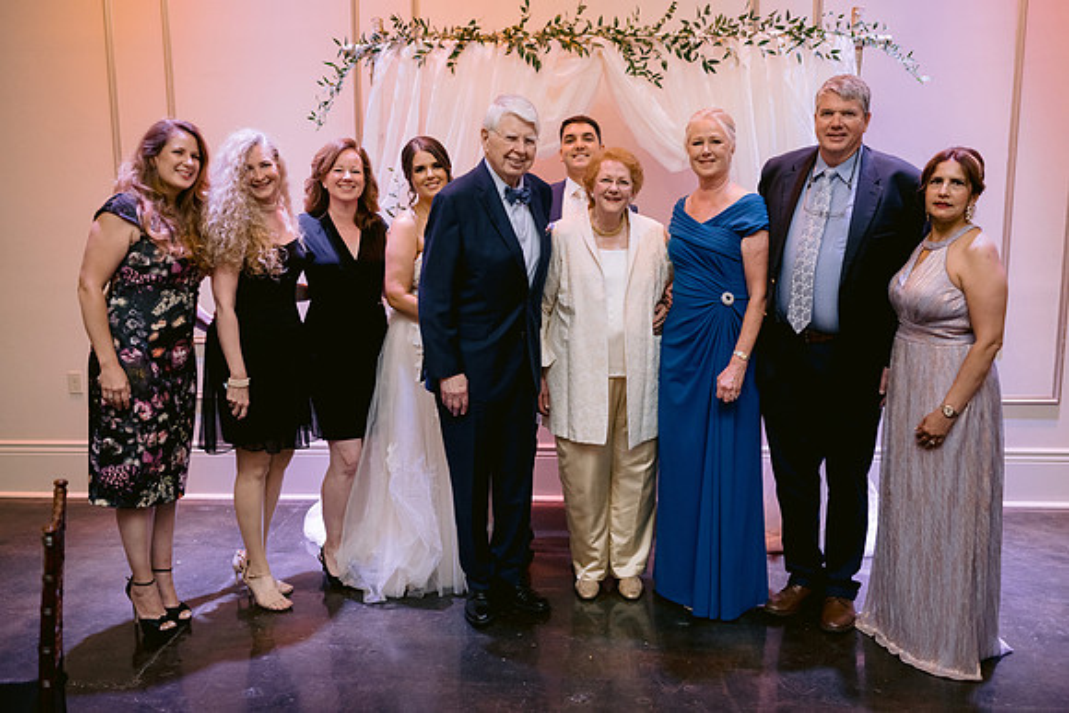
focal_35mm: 35
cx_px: 534
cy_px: 356
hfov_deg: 54.4
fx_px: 1039
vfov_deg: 37.9
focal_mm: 35
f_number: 2.2
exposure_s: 1/125
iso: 1250
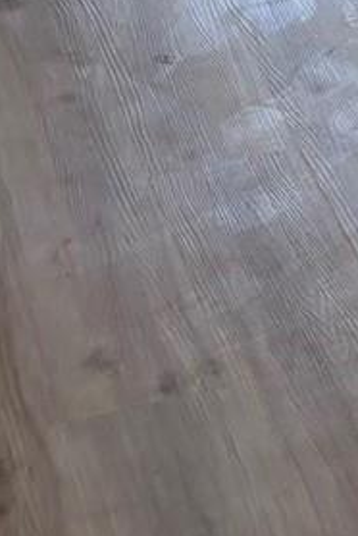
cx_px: 1072
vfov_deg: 9.2
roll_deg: -0.4
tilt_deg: -8.5
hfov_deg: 6.3
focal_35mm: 199
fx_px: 2961
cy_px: -752
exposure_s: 1/60
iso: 80
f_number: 1.6
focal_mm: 5.96
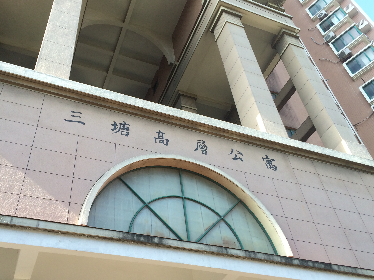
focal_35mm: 35
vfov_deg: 40.7
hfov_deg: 52.5
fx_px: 378
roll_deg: +9.3
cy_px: 153
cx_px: 170
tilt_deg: +42.9
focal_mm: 4.15
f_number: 2.2
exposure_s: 1/419
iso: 32
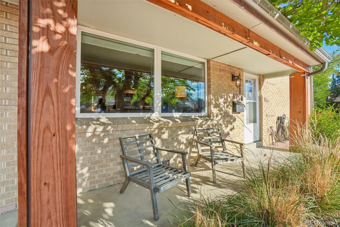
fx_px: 142
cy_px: 114
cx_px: 170
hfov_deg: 100.4
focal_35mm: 15
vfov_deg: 77.3
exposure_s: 1/400
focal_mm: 10
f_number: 8
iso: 400
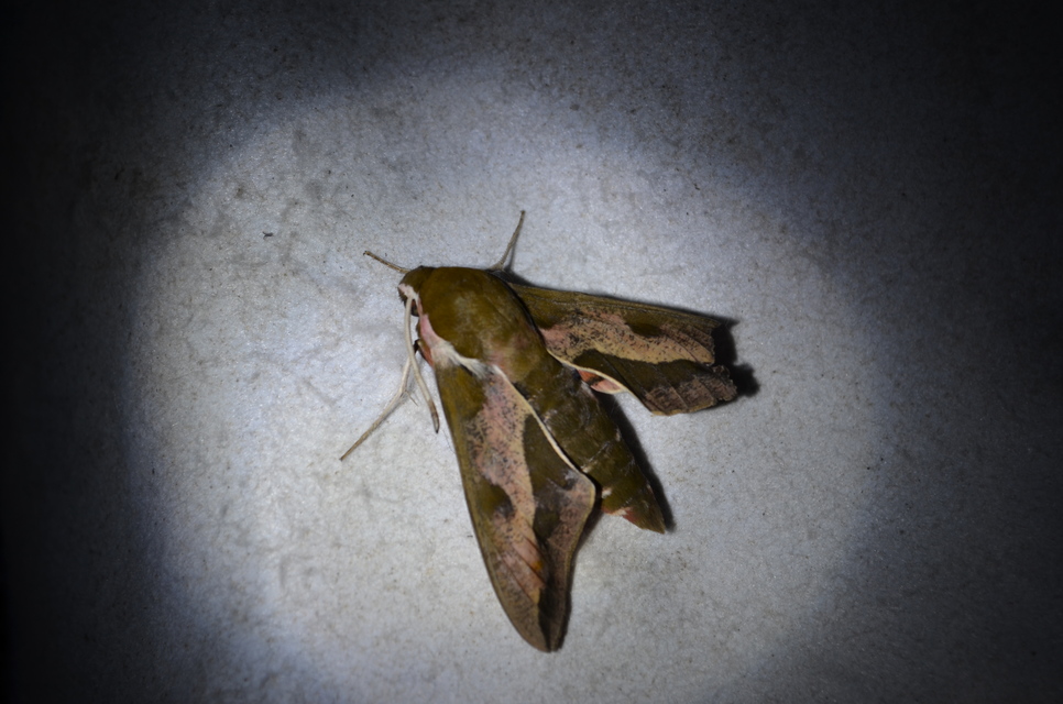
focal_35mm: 82
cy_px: 352
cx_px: 532
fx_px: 2431
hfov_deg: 24.7
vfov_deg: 16.5
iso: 220
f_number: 8
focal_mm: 55
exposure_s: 1/60
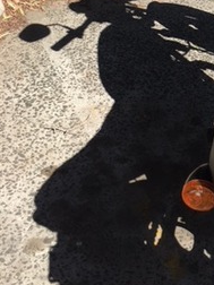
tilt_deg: -32.4
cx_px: 254
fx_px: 569
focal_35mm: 69
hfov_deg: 20.0
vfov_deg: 27.9
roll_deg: -6.1
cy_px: 80
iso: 25
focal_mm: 4.15
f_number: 2.2
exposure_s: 1/1221
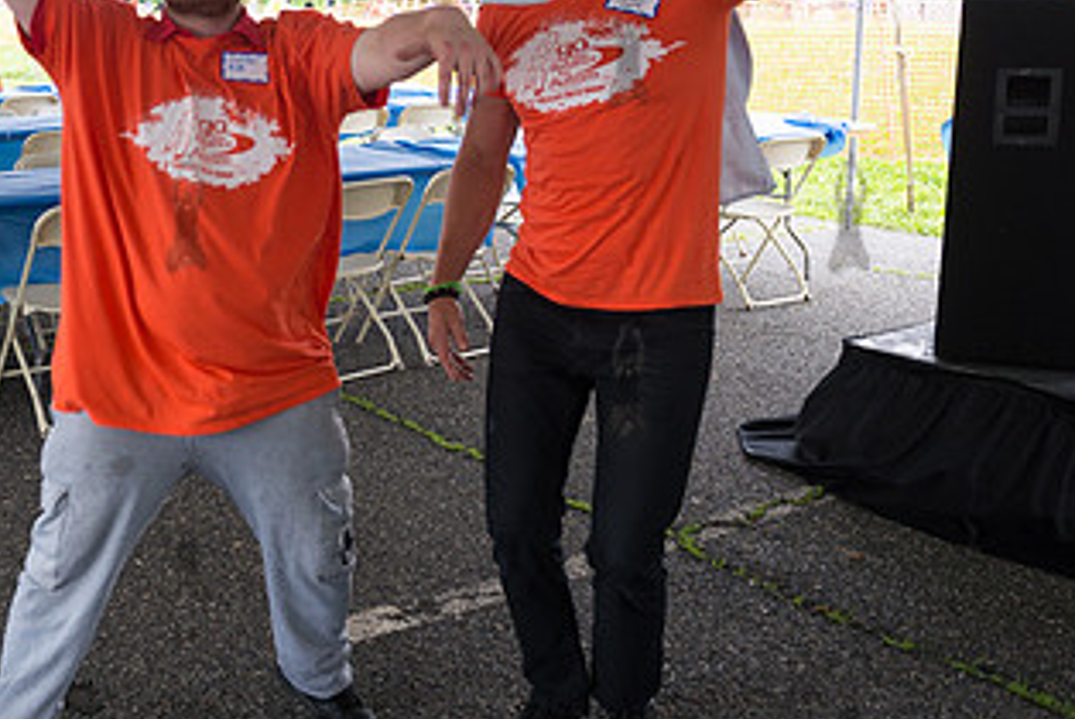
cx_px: 185
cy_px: 211
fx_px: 1435
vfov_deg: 27.9
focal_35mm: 48
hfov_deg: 39.2
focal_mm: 26
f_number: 4
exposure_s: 1/250
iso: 200
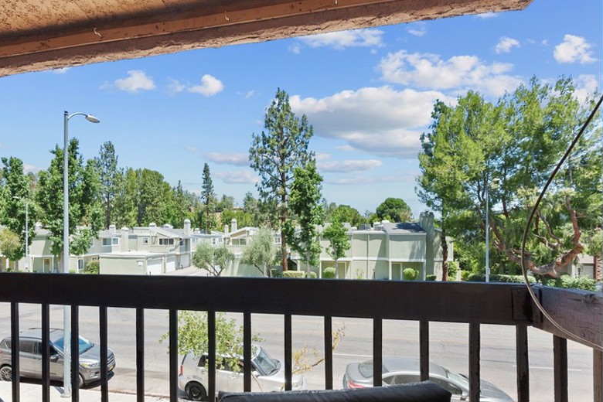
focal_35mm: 21
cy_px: 239
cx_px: 221
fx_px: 352
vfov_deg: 59.1
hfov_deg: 79.5
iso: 800
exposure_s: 1/640
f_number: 8
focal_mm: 16
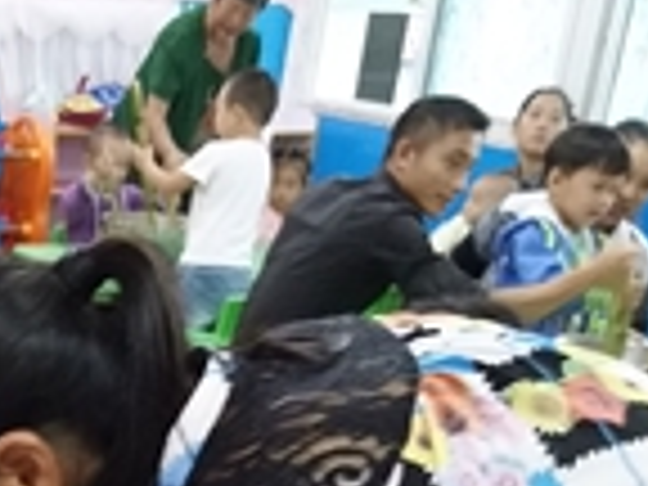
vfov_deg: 15.3
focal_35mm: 90
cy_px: 704
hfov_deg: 19.9
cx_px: -212
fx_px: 1685
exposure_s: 1/25
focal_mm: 3.88
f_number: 2
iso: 400
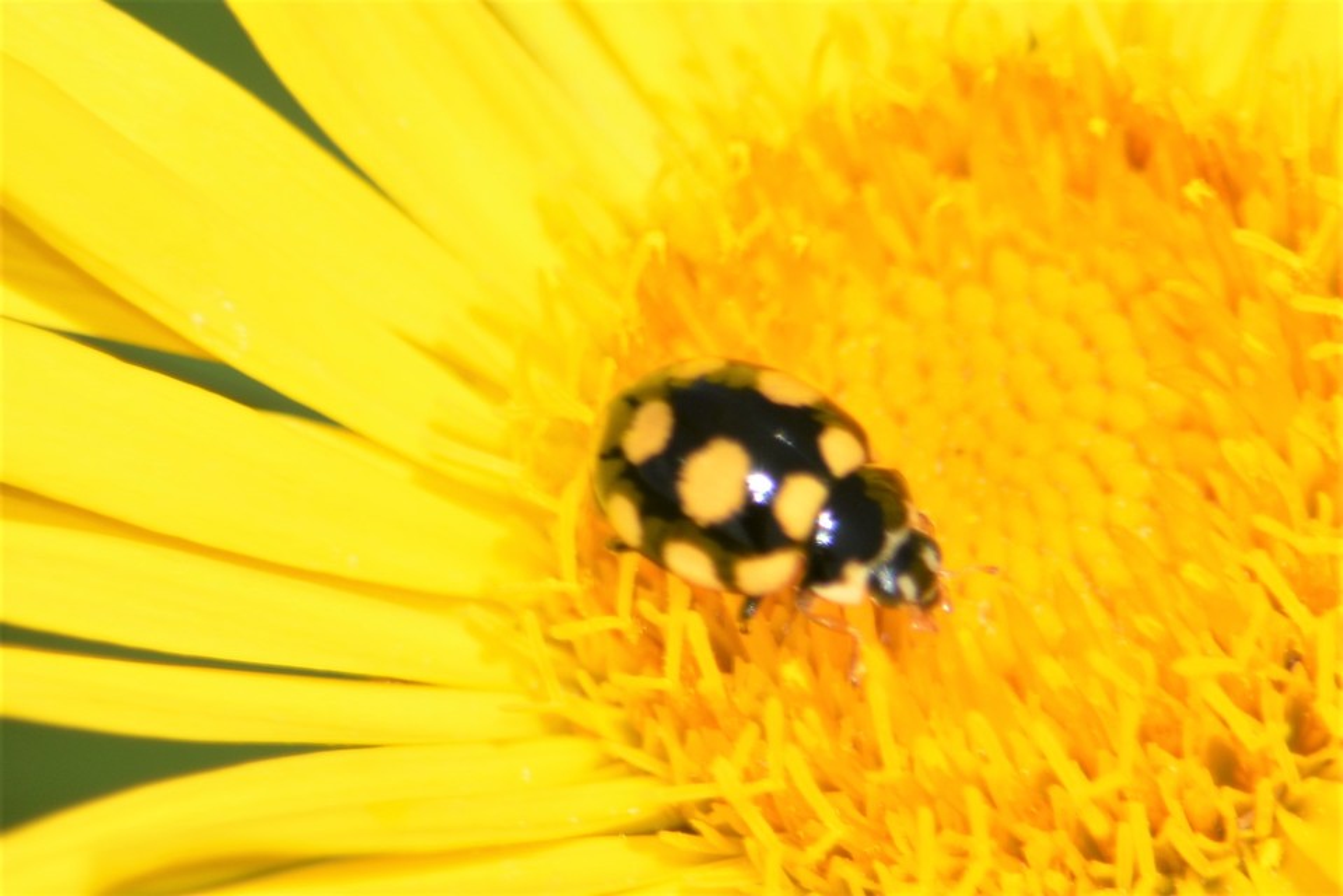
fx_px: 14553
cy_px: 448
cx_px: 672
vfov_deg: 3.5
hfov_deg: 5.3
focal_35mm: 390
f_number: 6.3
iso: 100
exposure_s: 1/200
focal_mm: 260
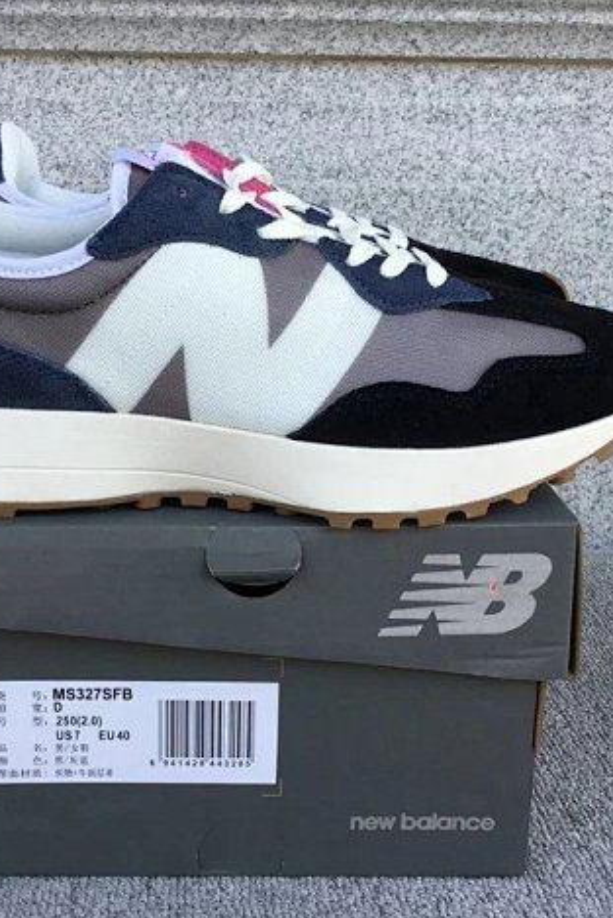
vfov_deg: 44.5
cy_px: 452
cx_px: 253
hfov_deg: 30.5
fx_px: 1123
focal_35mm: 44
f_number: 2.4
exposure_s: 1/180
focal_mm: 3.3
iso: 25
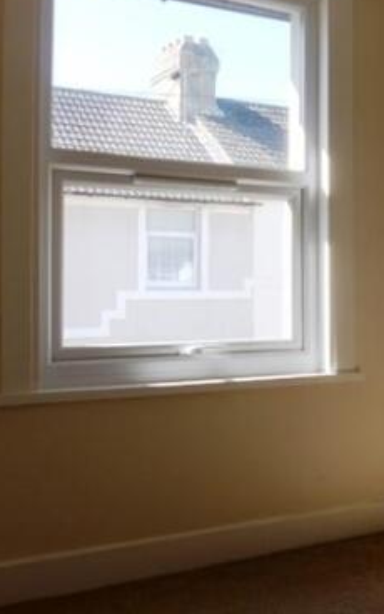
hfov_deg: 26.5
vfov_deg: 42.6
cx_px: 345
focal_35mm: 47
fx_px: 787
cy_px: 286
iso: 100
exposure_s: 1/125
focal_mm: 5
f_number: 3.3
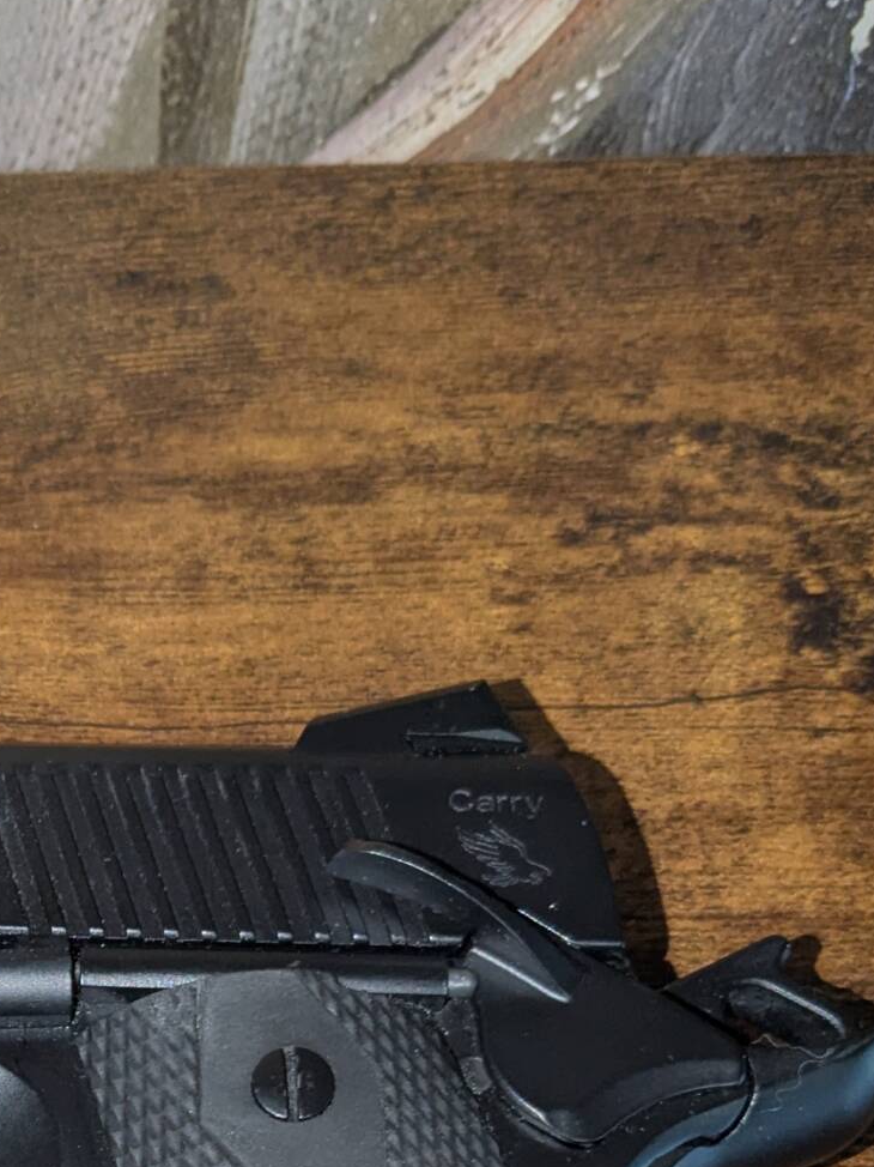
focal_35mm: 71
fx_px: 2391
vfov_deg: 25.6
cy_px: 1250
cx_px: -152
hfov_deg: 19.6
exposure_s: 1/60
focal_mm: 4.38
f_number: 1.73
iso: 89
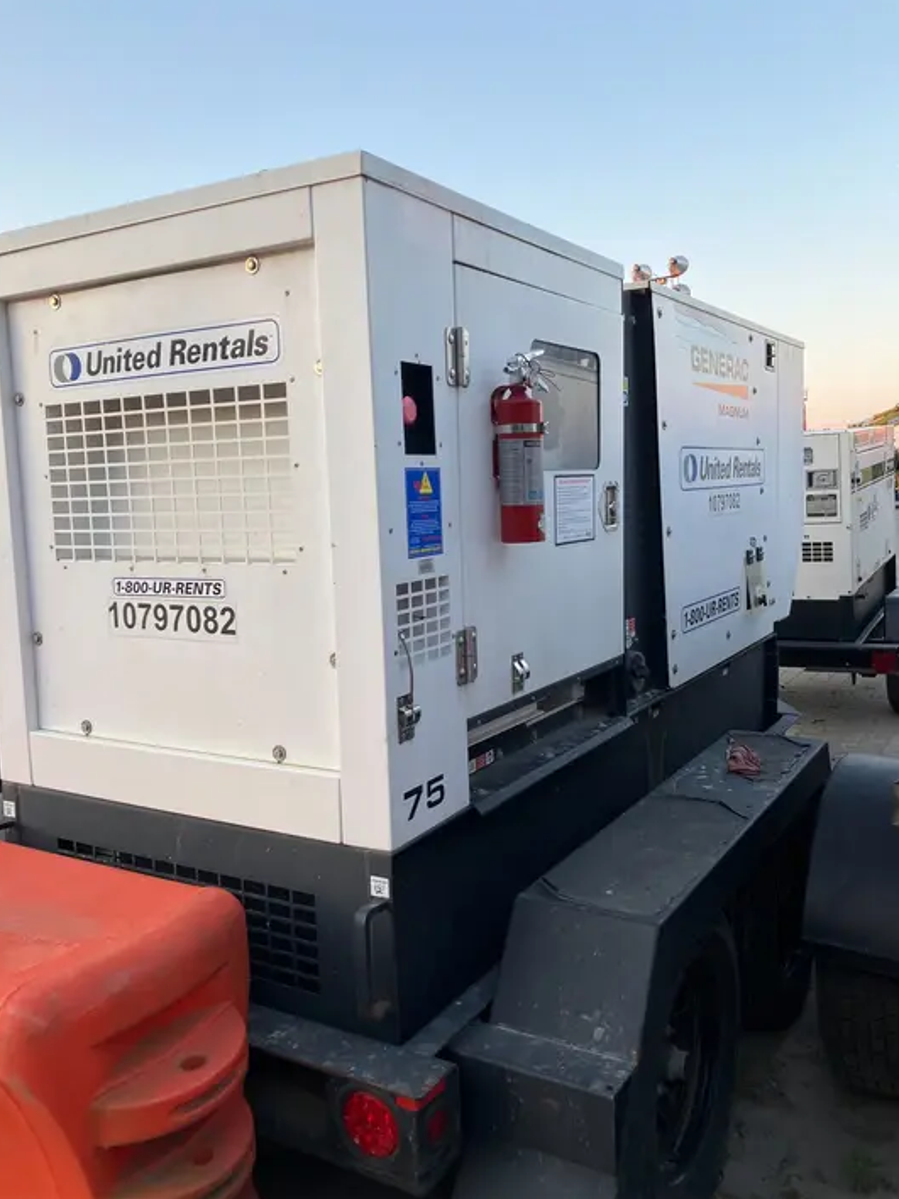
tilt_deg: -4.0
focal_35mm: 29
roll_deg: +4.5
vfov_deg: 61.6
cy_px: 580
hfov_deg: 48.2
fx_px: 1004
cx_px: 454
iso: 25
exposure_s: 1/121
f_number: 1.8
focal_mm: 3.99
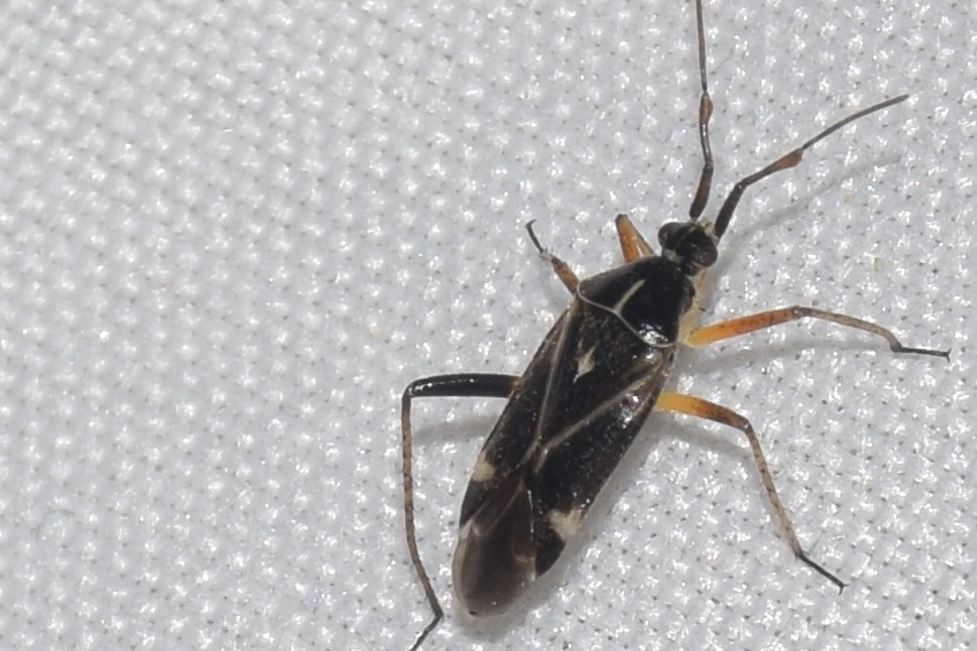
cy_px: 391
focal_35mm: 278
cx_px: 644
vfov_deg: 4.9
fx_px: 7542
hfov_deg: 7.4
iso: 100
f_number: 13
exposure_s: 1/160
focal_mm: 140
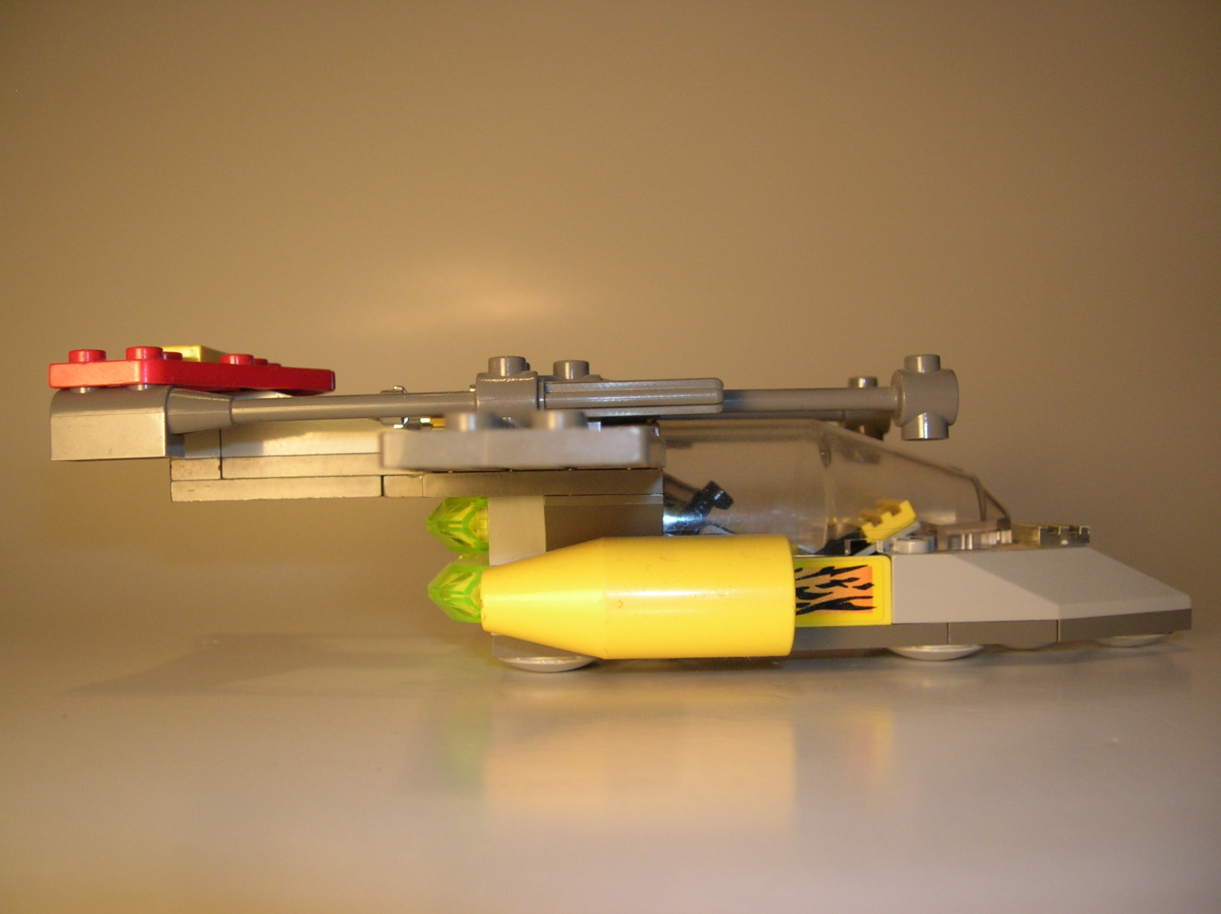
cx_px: 610
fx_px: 1198
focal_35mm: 34
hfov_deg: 54.0
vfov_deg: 41.7
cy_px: 457
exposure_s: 1/30
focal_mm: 5.7
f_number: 2.9
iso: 117
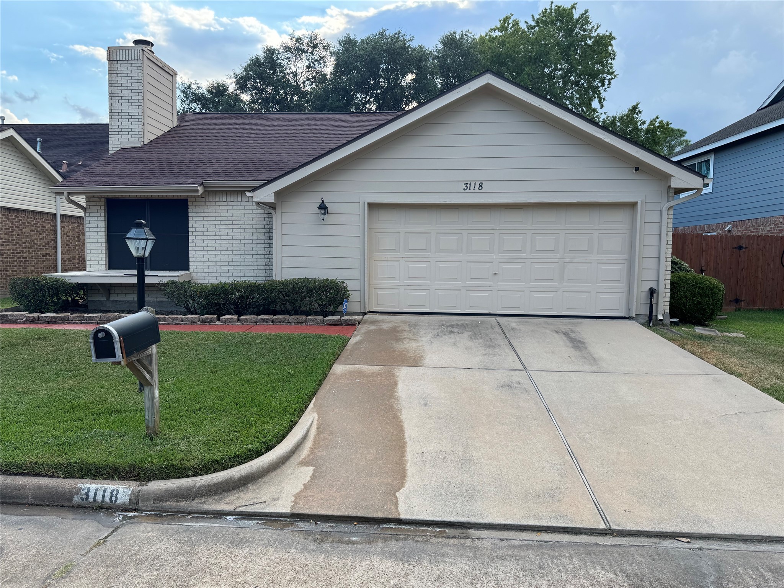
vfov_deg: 56.8
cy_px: 294
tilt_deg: -4.2
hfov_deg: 71.6
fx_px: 544
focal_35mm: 24
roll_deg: -1.1
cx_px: 392
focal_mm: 6.76
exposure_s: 1/1026
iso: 80
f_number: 1.78
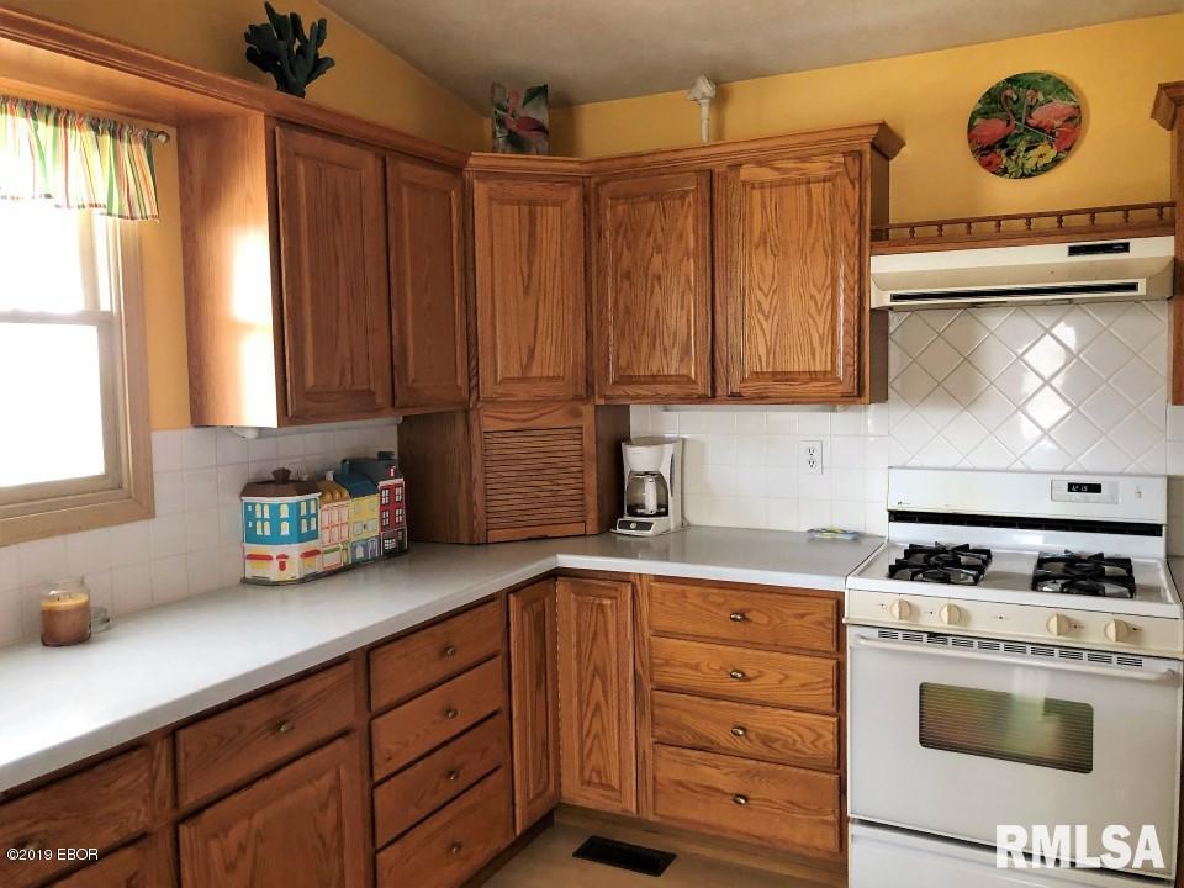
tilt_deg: -4.3
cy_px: 444
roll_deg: +0.9
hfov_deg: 63.4
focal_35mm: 28
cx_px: 592
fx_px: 958
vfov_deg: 49.7
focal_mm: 3.99
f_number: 1.8
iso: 100
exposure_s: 1/13
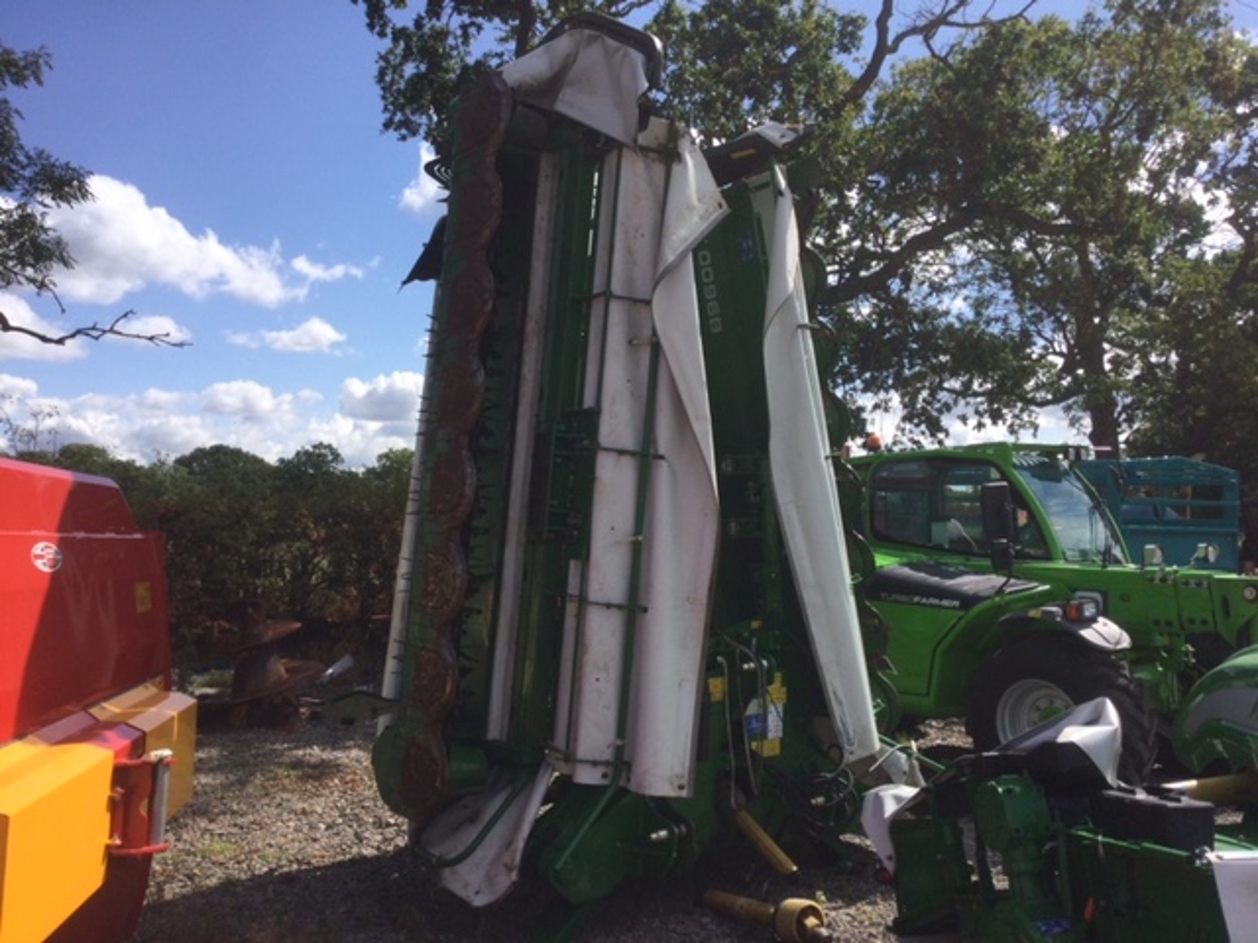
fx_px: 1127
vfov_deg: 45.4
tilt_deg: -0.8
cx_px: 629
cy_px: 472
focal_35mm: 31
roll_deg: -0.1
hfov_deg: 58.4
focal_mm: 3.3
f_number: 2.4
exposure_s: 1/1381
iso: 25
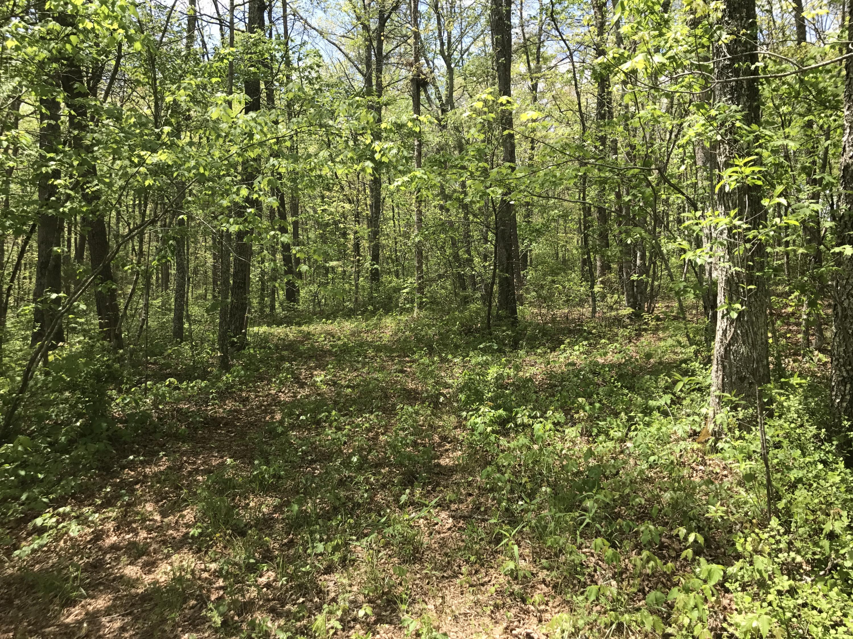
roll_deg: -1.1
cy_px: 320
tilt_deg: -0.1
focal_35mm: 28
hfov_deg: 63.4
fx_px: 690
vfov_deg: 49.7
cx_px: 426
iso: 20
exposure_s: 1/742
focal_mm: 3.99
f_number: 1.8
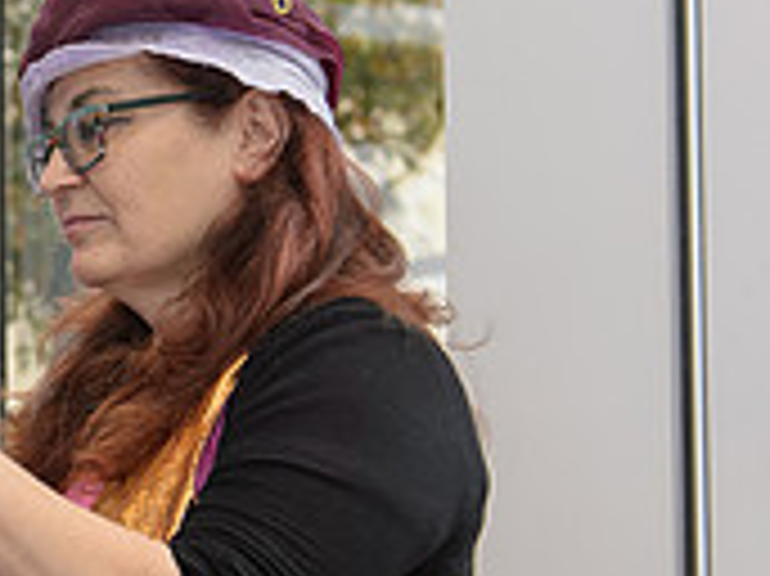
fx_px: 3045
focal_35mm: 137
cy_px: 374
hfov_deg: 13.5
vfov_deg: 10.8
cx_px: -428
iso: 640
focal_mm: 42
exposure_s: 1/125
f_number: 3.5
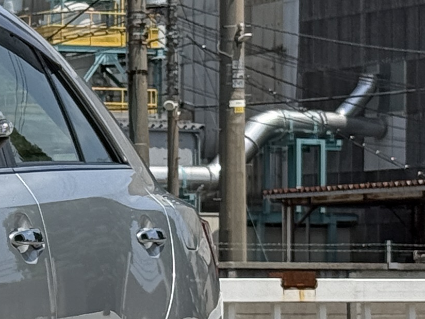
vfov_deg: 6.3
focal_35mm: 235
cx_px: -544
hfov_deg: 7.9
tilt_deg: +1.5
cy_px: 244
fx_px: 2885
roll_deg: -0.5
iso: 64
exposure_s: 1/6024
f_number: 1.78
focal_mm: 6.76
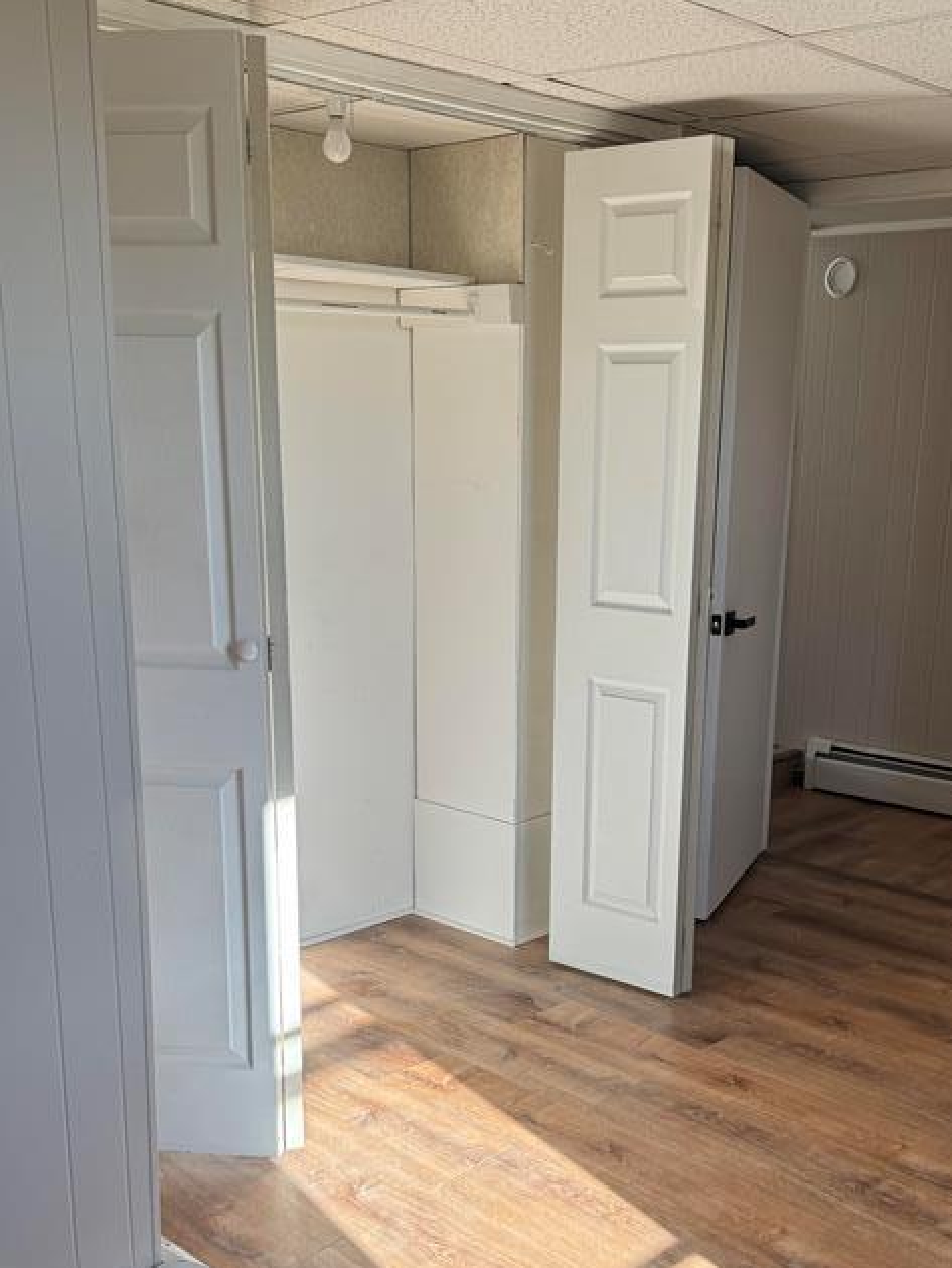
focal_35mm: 39
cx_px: 531
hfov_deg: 36.8
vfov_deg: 47.4
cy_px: 799
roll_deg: -1.0
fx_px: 1429
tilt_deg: -16.0
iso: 80
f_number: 1.78
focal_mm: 6.76
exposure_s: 1/436
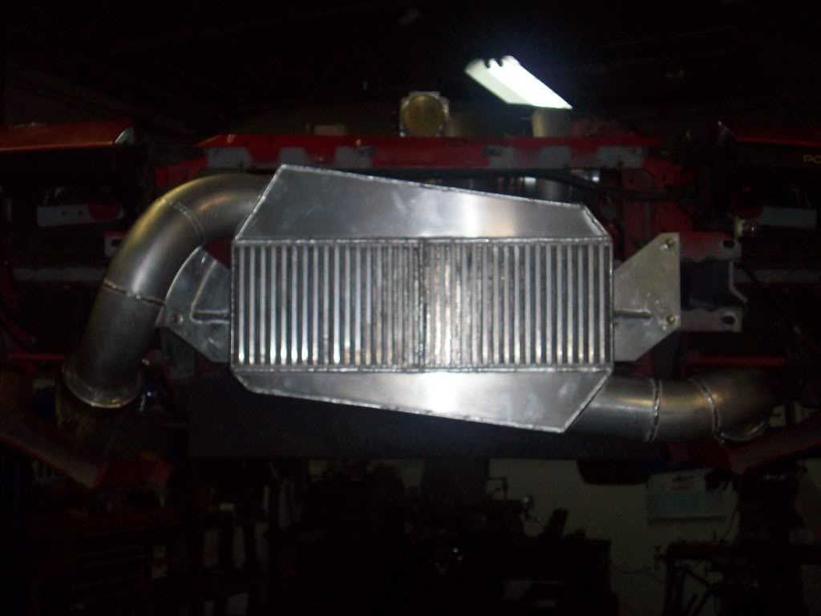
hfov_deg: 35.5
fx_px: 1281
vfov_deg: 27.0
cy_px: 308
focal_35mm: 54
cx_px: 410
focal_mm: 9
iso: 160
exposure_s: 1/80.7
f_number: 3.4
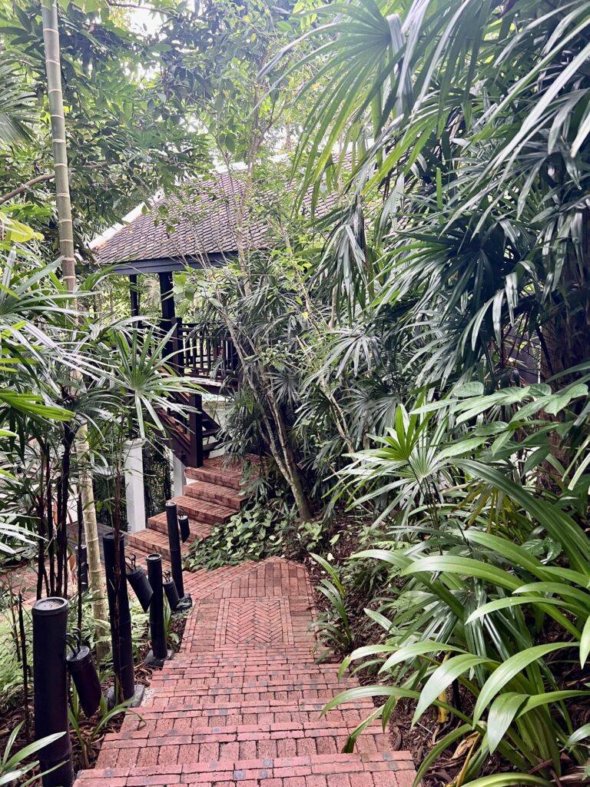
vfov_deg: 67.3
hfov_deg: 53.1
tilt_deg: -8.1
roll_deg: +1.5
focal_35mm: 26
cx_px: 295
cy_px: 394
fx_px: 591
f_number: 1.5
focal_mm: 5.7
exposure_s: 1/60
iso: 160
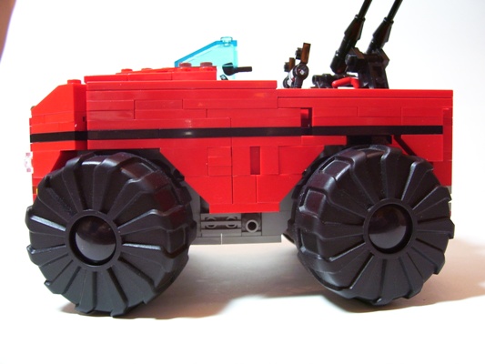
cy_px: 182
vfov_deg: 41.8
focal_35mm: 34
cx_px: 242
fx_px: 476
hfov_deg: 53.9
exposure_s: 1/8
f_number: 2.7
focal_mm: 5.6
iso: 160
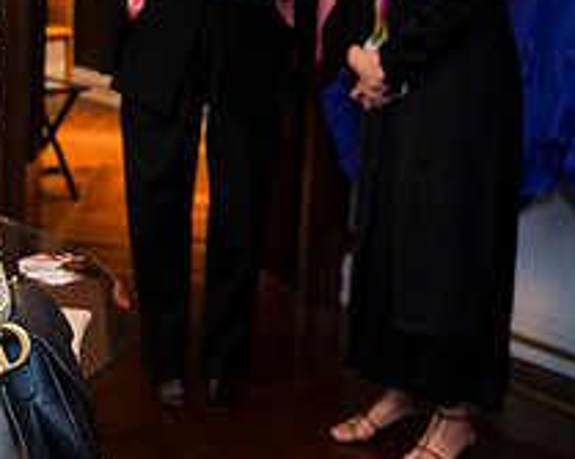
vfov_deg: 17.7
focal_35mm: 86
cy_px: 76
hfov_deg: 20.6
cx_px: -140
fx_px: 1463
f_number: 4
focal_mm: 33
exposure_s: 1/100
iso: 1250
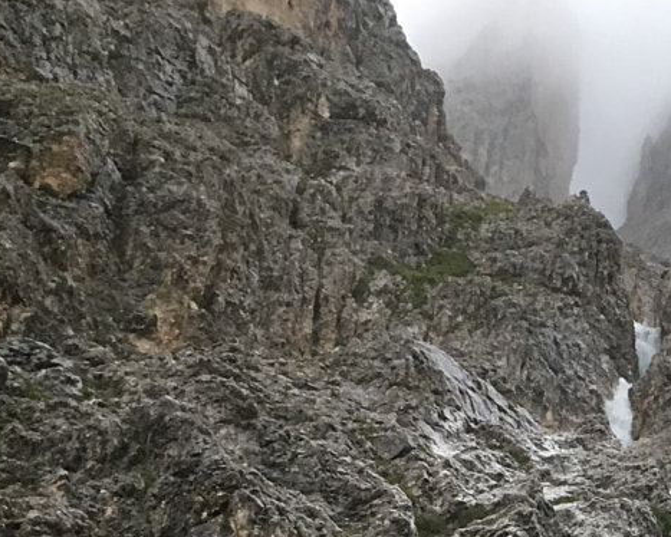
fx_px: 1927
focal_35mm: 97
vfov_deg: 14.1
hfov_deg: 18.8
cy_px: 952
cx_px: 777
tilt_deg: +20.7
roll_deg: -1.4
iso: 125
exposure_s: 1/33
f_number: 2.2
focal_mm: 4.15
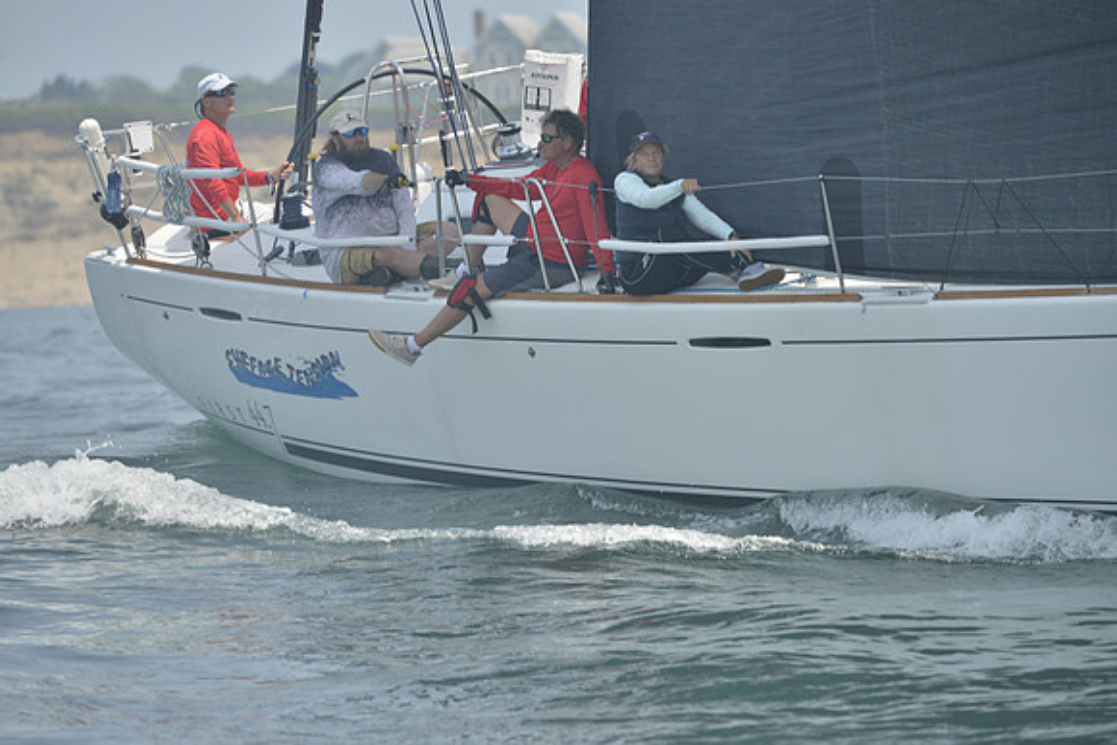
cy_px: 372
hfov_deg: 8.6
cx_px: 558
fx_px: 7448
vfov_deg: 5.7
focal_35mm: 240
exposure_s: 1/1000
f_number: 7.1
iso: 280
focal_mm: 240
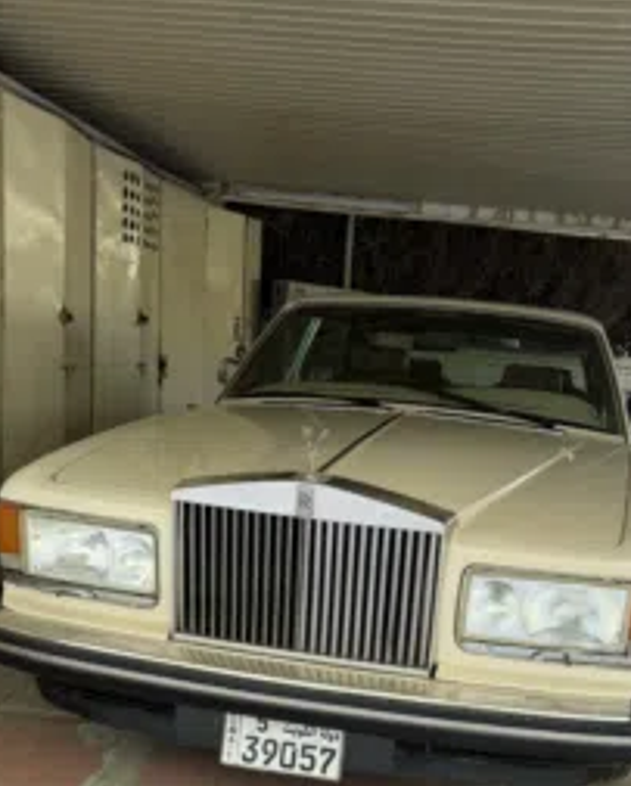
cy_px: 615
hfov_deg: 40.0
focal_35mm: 37
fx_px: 862
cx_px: 382
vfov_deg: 46.7
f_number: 1.78
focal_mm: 6.76
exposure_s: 1/138
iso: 50
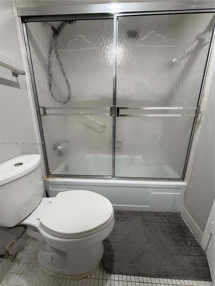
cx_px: 108
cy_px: 143
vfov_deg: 102.1
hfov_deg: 85.7
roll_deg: -0.2
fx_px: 116
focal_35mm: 14
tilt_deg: -16.1
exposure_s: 1/120
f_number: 2.2
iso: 250
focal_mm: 2.22
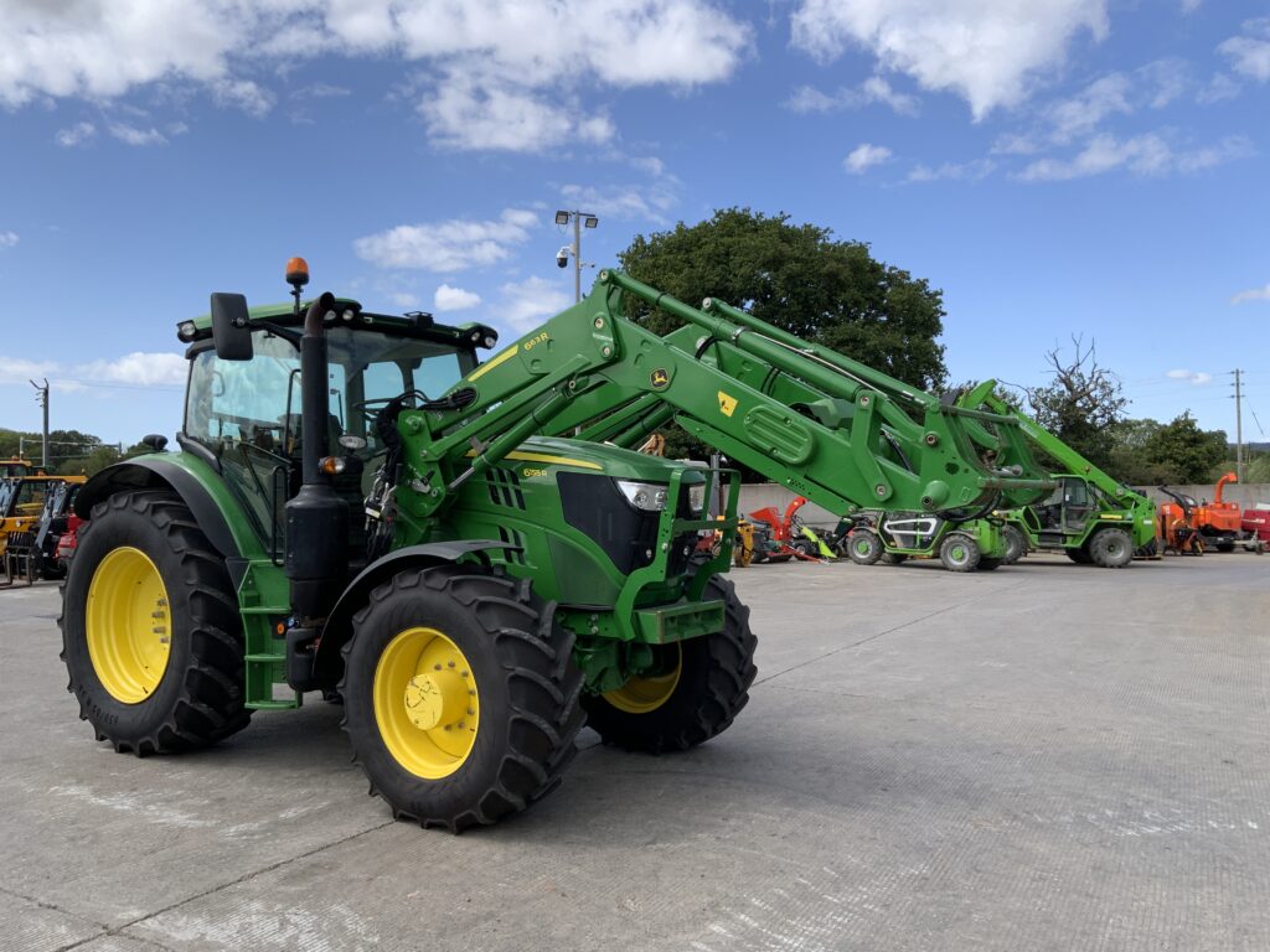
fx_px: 1064
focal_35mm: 29
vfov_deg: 48.2
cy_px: 476
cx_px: 635
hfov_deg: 61.7
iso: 16
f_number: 1.8
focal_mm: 3
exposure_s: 1/1377
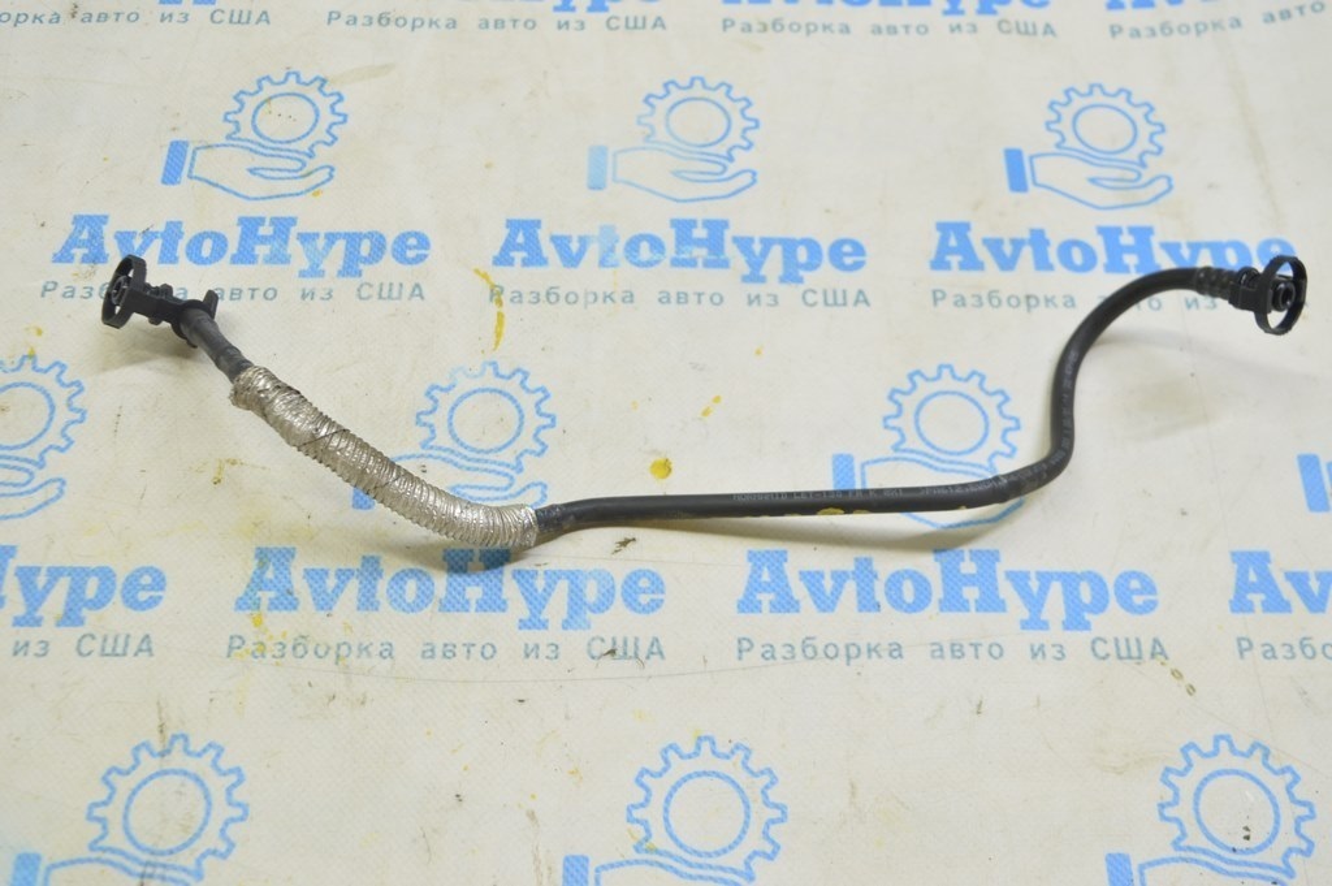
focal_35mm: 39
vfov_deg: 34.2
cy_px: 443
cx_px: 666
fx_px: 1442
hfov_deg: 49.6
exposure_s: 1/20
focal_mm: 26
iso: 400
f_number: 5.6
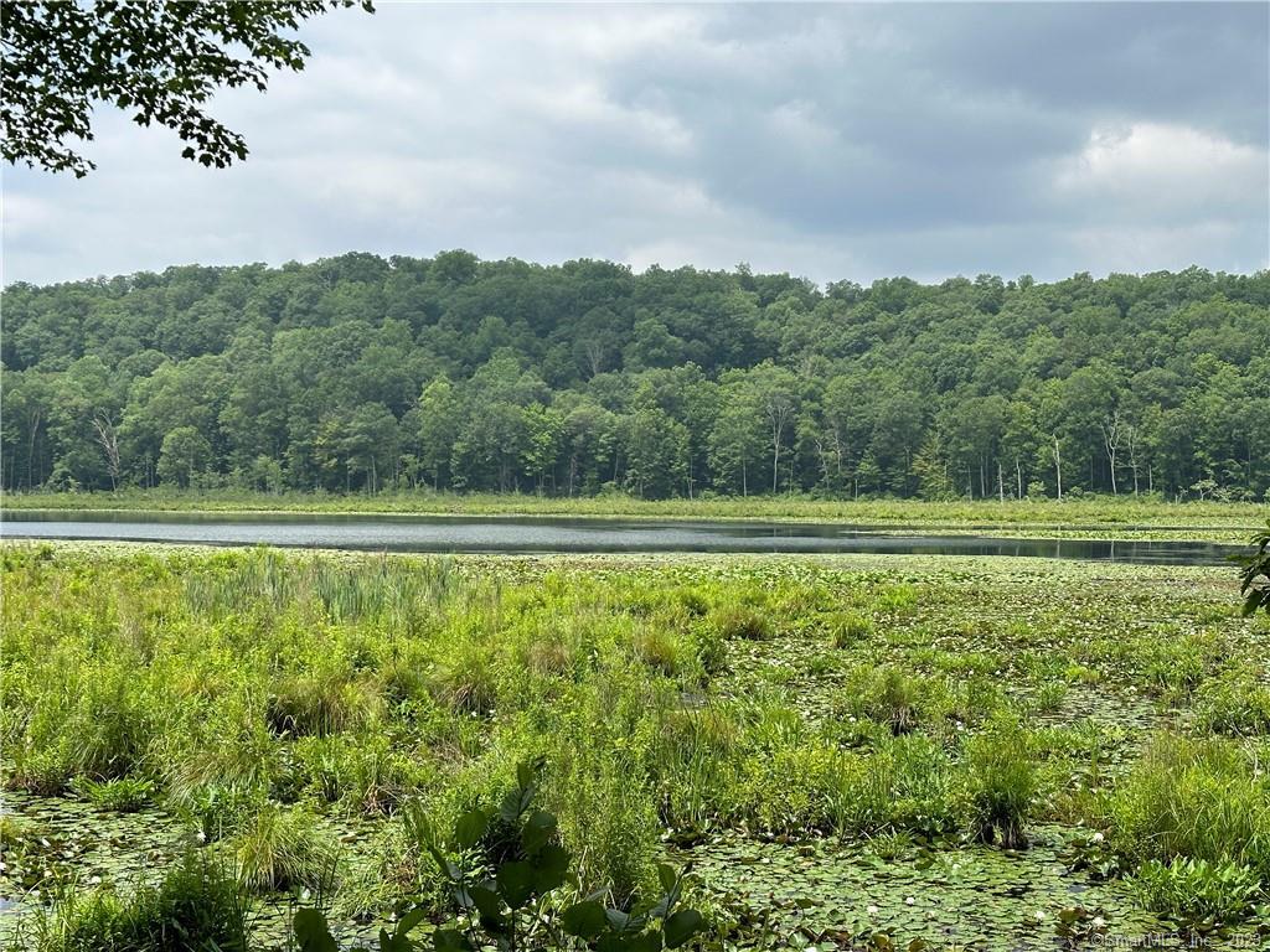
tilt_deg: -1.2
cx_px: 635
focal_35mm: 48
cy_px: 476
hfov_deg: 39.7
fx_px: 1761
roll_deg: -0.3
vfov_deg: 30.3
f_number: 1.78
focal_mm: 6.86
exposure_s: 1/2410
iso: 64
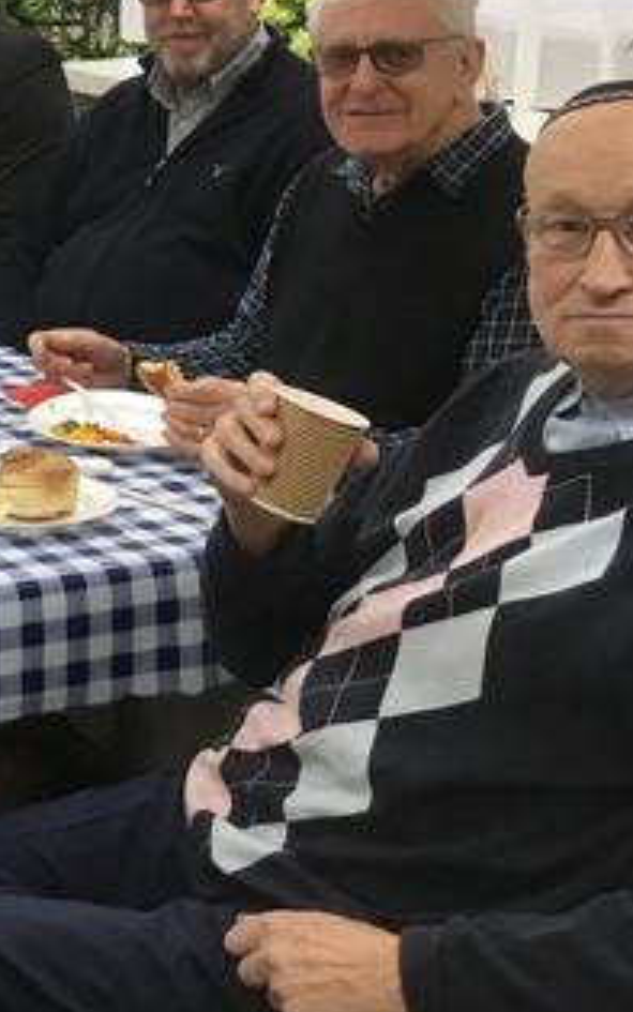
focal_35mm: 78
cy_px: 202
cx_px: -447
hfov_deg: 14.9
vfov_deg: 26.0
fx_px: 2152
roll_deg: +0.9
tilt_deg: -11.1
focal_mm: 4.15
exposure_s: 1/33
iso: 40
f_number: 2.2
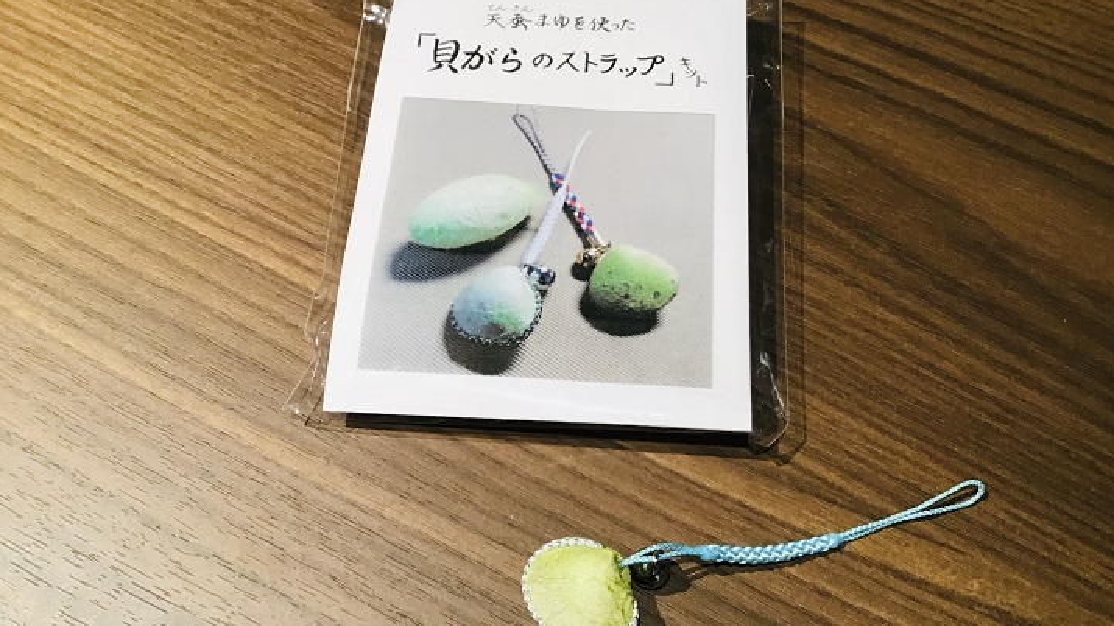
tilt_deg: -61.8
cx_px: 558
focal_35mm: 34
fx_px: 1004
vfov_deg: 34.6
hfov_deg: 58.0
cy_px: 324
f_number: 2.4
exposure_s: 1/30
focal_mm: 3.3
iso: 40
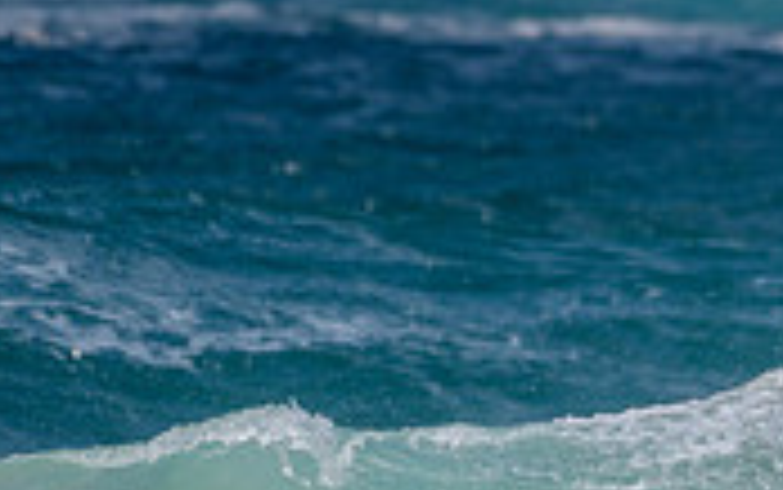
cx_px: 976
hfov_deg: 1.0
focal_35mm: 2084
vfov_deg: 0.6
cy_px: 649
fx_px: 44500
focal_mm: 500
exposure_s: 1/2000
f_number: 5.6
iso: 80
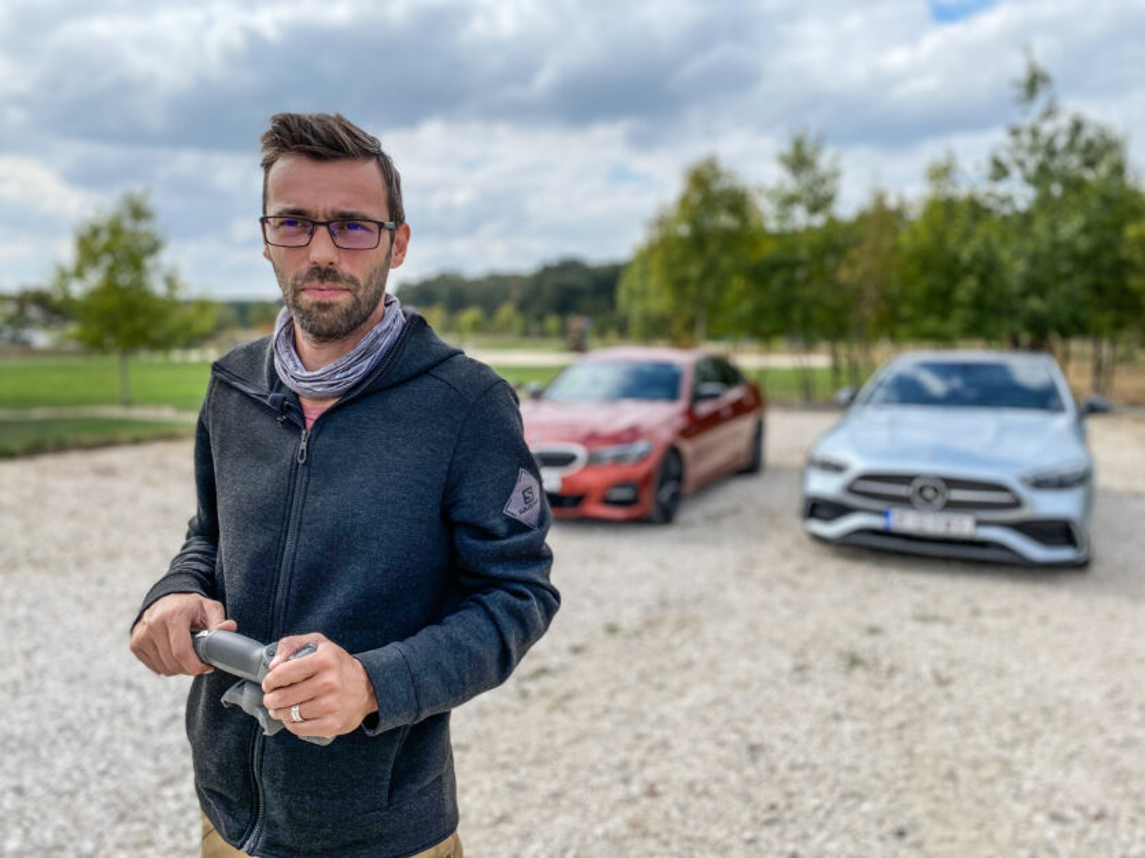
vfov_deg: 53.1
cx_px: 572
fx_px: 860
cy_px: 429
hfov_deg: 67.3
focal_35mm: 26
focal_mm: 4.25
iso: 32
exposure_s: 1/1961
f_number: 1.8
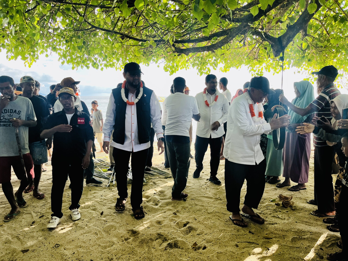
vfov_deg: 53.1
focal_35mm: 26
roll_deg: -2.4
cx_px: 174
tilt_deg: -8.9
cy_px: 130
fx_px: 261
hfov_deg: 67.3
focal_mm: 5.1
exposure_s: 1/375
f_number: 1.6
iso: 50
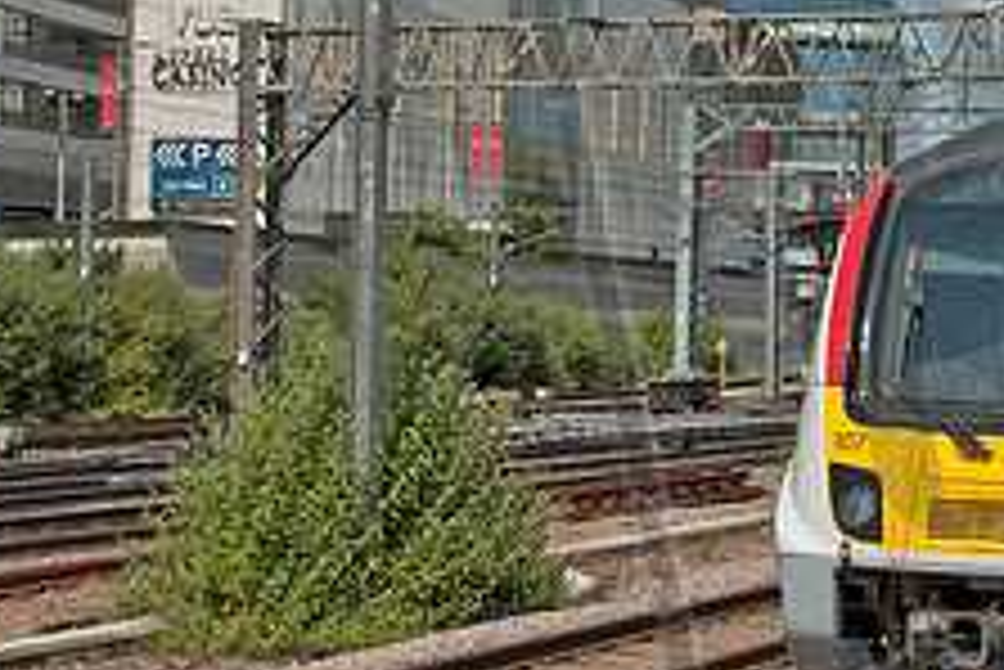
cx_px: 1166
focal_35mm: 86
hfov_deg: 22.1
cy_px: 207
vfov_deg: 15.9
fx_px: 2400
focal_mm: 22
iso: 200
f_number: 10
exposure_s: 1/400
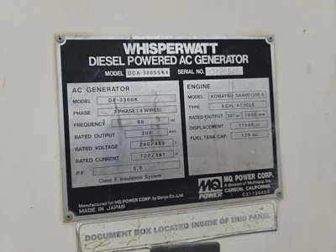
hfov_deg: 73.9
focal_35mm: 23
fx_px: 223
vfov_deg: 58.9
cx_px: 168
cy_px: 126
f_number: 1.8
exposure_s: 1/1681
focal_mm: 5.4
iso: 25
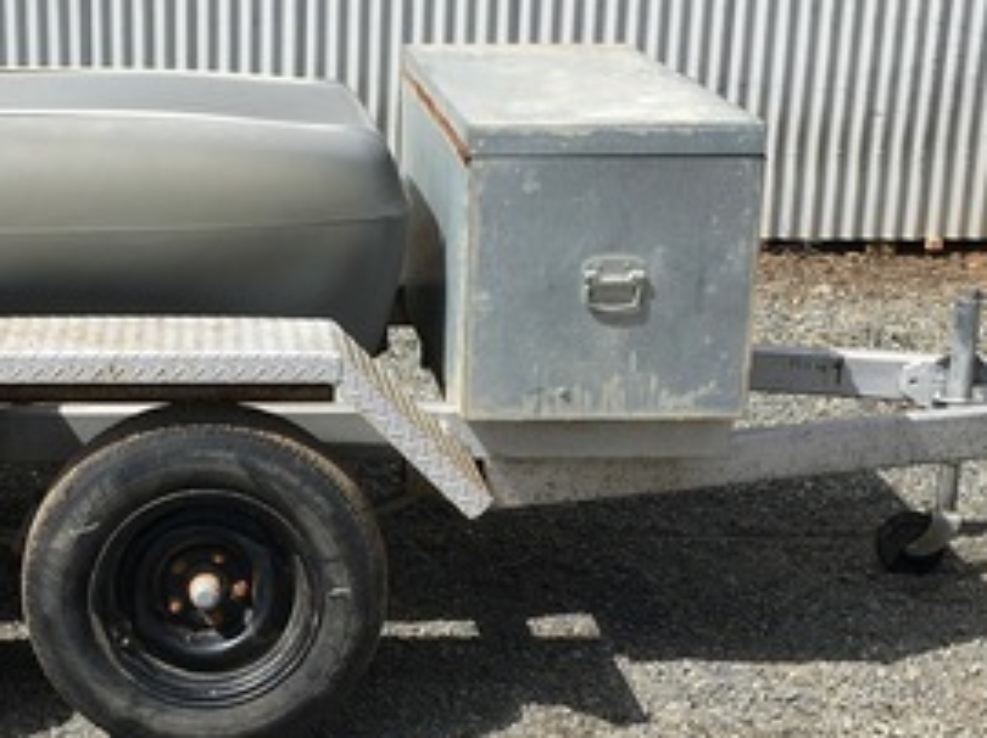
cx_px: 260
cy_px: 462
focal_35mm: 71
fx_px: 2023
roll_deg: -0.1
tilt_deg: -18.5
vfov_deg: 20.6
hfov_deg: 27.1
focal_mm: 4.15
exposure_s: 1/2747
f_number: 2.2
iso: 25
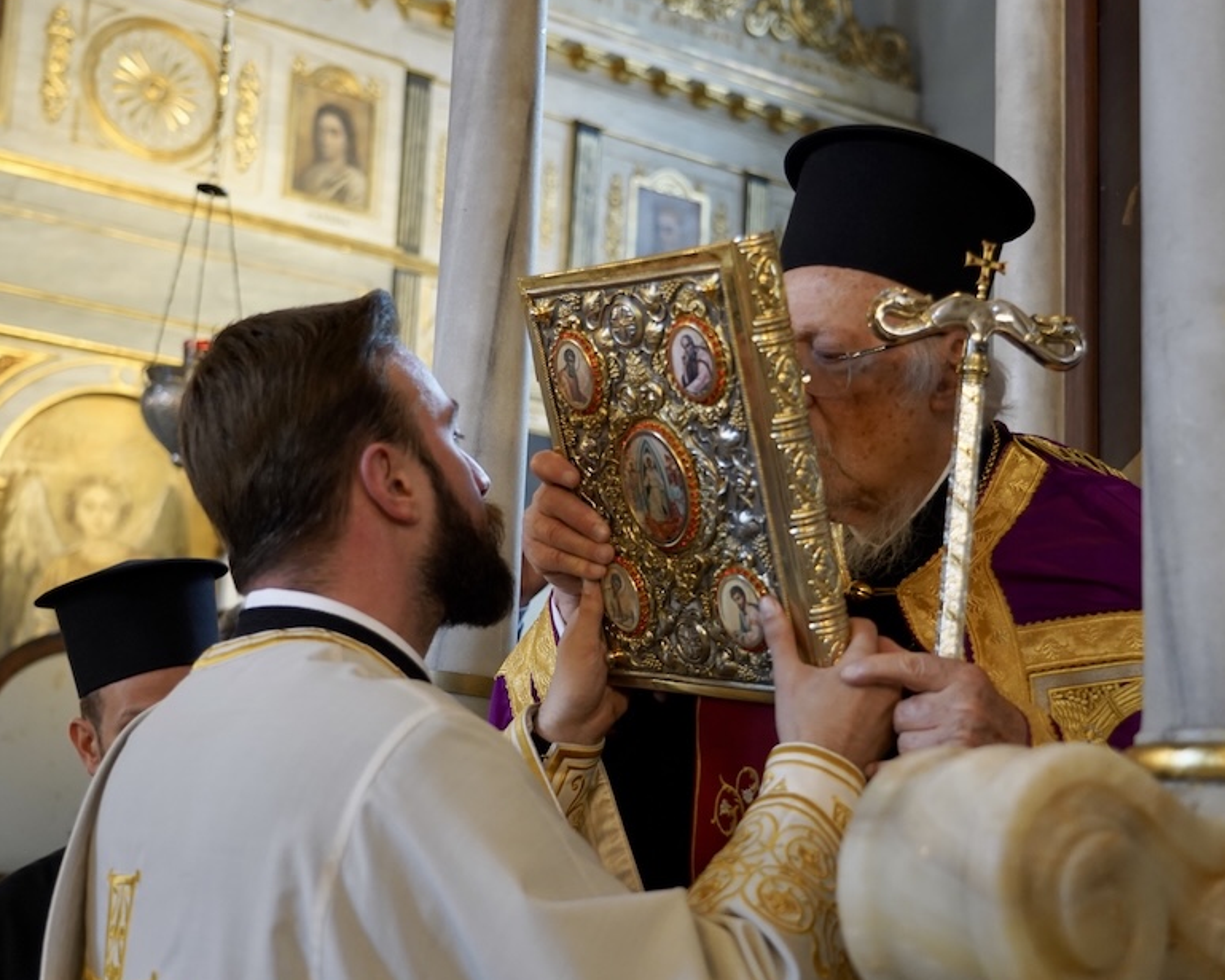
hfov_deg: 37.3
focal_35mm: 50
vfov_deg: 30.2
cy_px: 501
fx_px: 1813
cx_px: 585
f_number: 4
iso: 2000
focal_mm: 40
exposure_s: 1/160
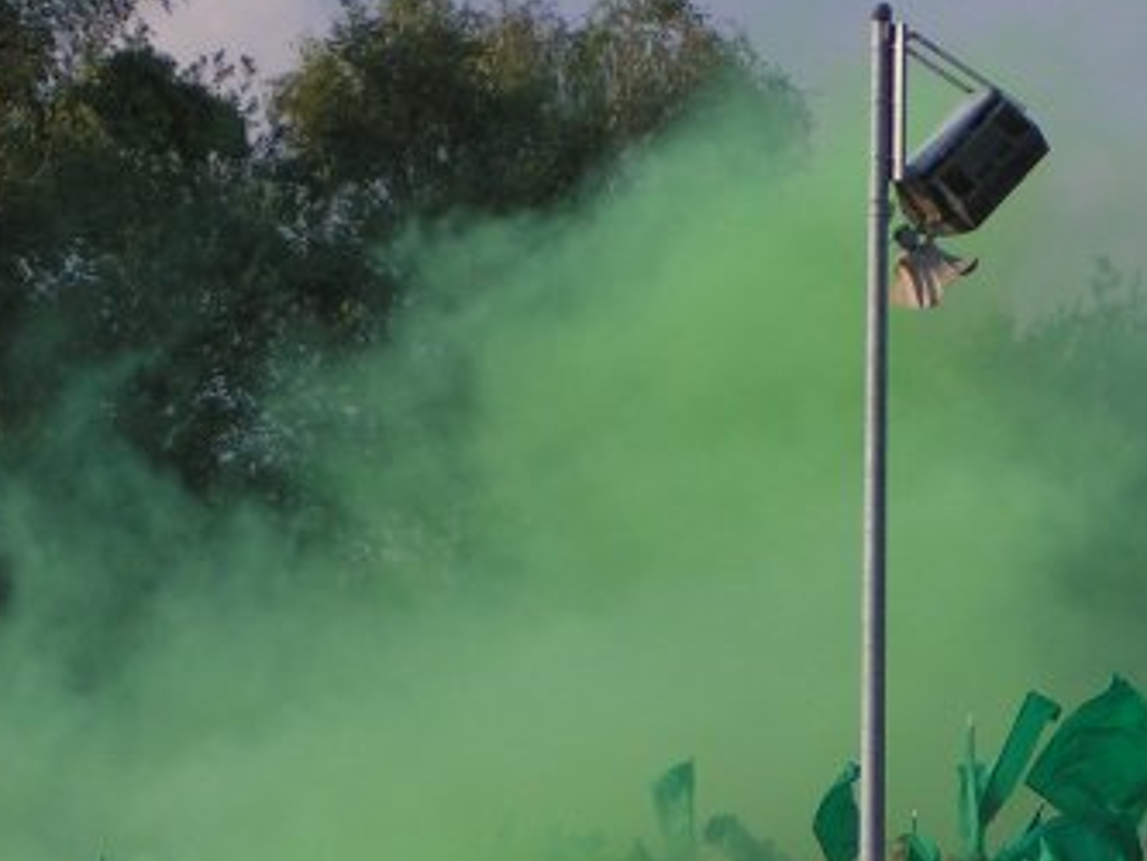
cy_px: 823
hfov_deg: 6.6
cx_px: 558
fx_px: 9944
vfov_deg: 5.0
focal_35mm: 300
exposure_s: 1/800
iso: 50
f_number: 3.5
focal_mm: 19.1
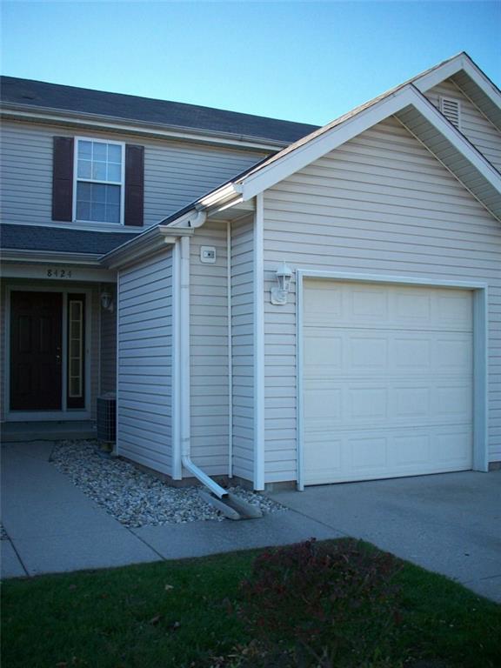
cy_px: 334
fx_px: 714
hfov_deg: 38.7
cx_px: 250
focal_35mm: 37
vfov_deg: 50.1
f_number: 2.8
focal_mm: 6.2
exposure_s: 1/311
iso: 80
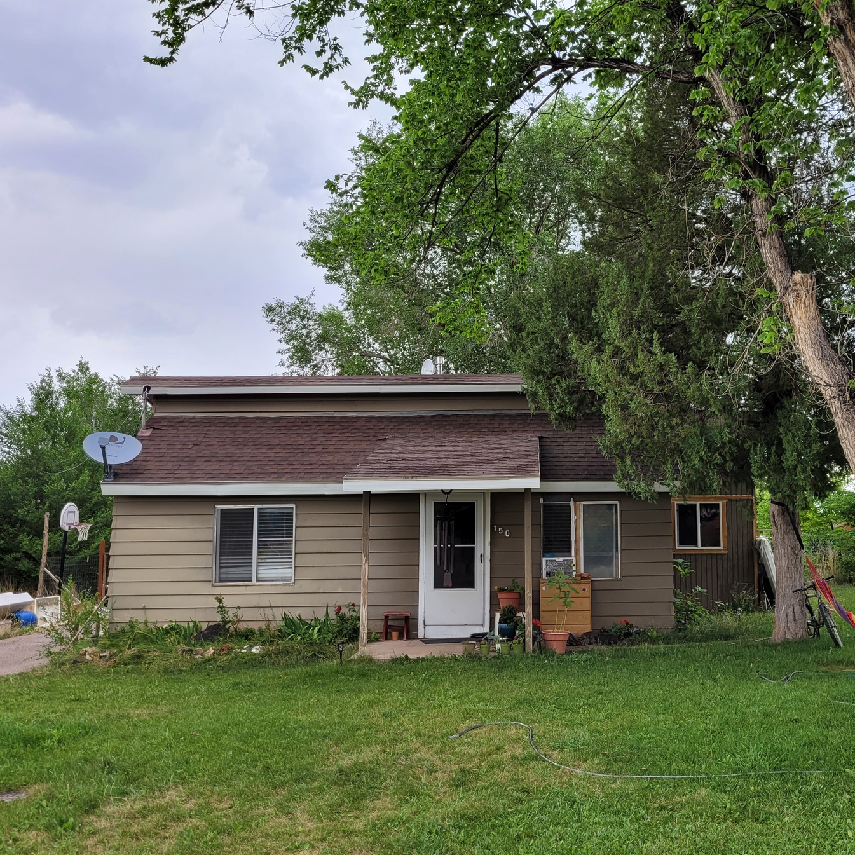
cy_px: 412
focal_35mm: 35
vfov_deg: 47.2
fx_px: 978
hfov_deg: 46.5
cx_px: 564
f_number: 1.8
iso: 40
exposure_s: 1/467
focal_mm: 5.4
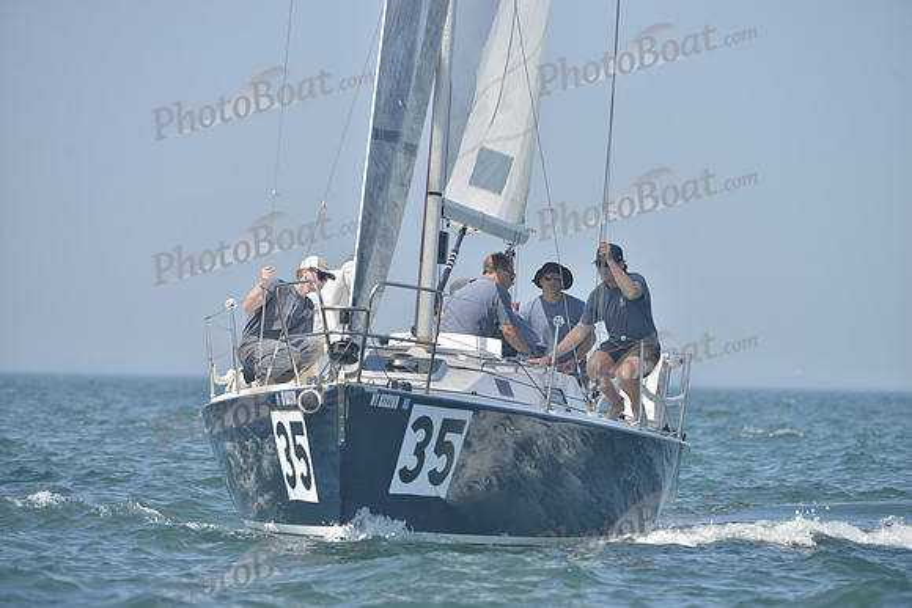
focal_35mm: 350
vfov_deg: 3.9
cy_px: 304
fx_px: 8868
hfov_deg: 5.9
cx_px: 456
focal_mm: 350
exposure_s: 1/1000
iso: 280
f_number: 6.3
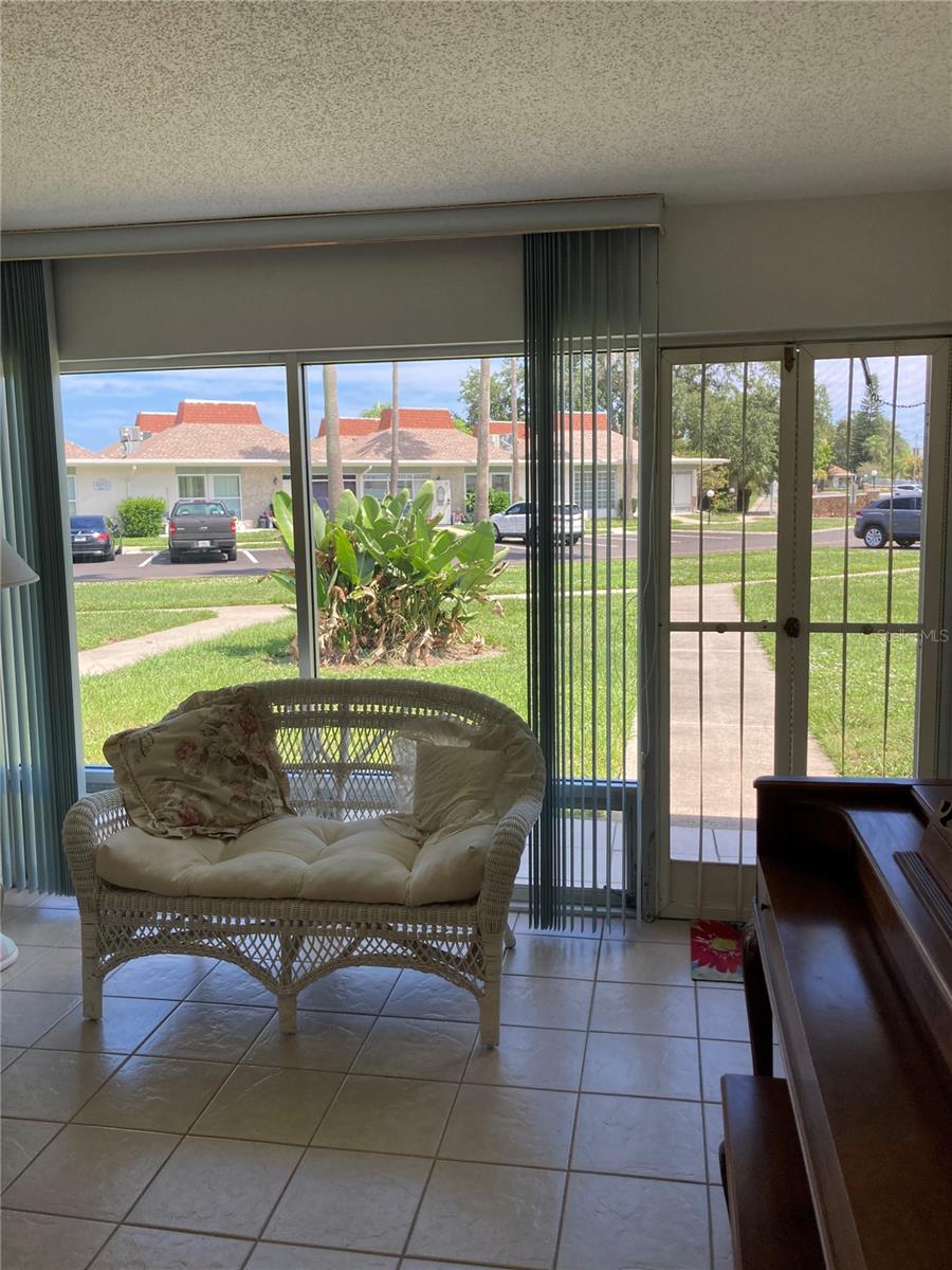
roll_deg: +1.6
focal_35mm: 28
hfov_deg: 49.7
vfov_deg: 63.4
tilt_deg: -5.6
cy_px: 635
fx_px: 1027
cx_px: 476
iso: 20
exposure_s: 1/458
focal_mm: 3.99
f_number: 1.8
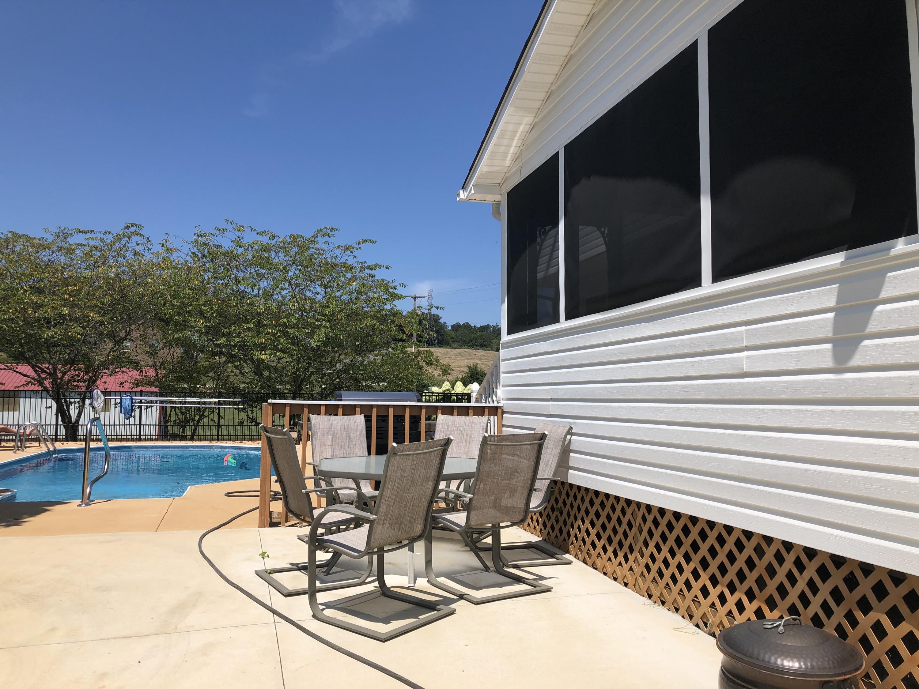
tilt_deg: +3.6
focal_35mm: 28
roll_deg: -0.4
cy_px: 344
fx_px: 743
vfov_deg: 49.7
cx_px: 460
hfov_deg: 63.4
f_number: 1.8
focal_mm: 4
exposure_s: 1/2825
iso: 20
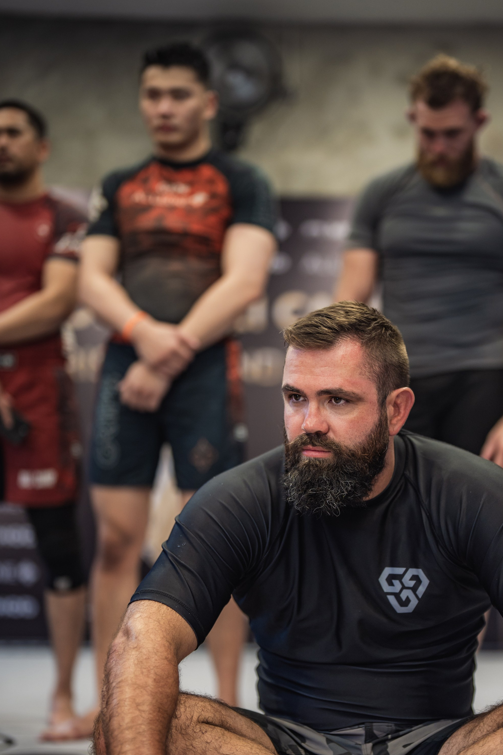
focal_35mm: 69
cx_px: 316
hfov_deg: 19.7
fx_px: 1446
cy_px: 466
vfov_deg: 29.1
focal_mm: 50
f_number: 1.2
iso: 400
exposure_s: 1/125
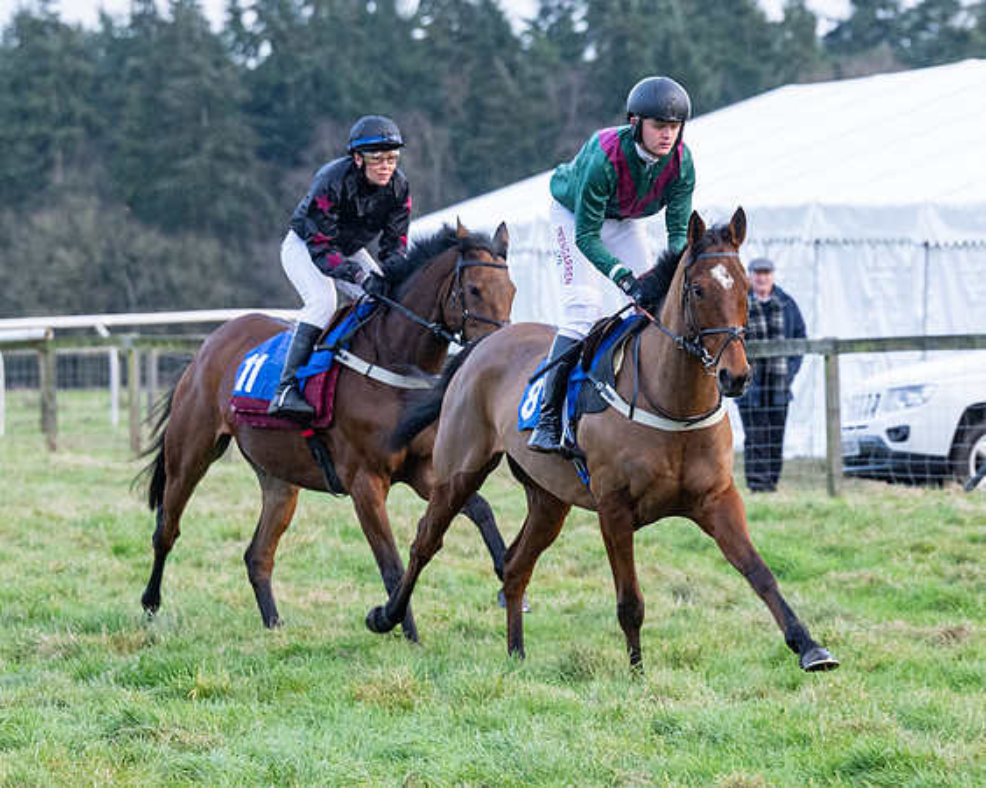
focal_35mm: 230
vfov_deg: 6.7
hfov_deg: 8.4
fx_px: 6703
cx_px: 702
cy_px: 394
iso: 1250
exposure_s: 1/500
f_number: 4
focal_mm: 115
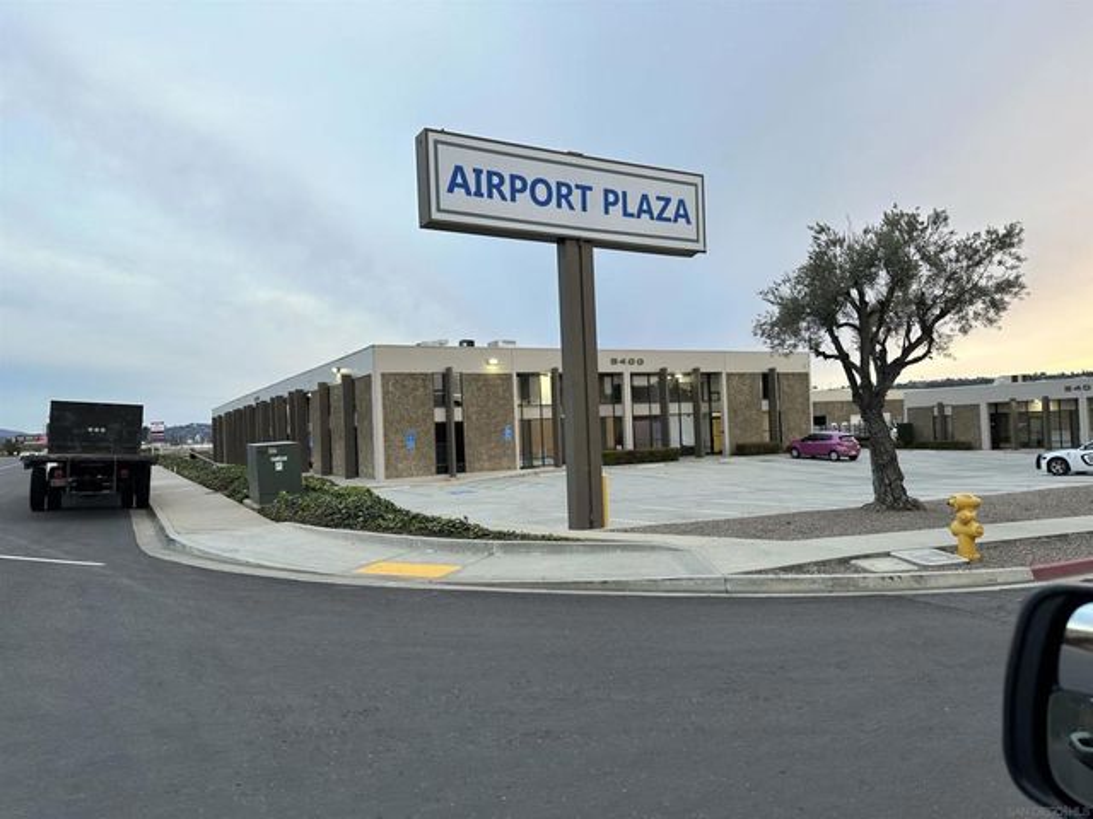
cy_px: 410
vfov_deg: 56.8
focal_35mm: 24
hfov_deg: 71.6
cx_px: 546
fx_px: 758
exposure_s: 1/121
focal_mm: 6.86
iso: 64
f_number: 1.78
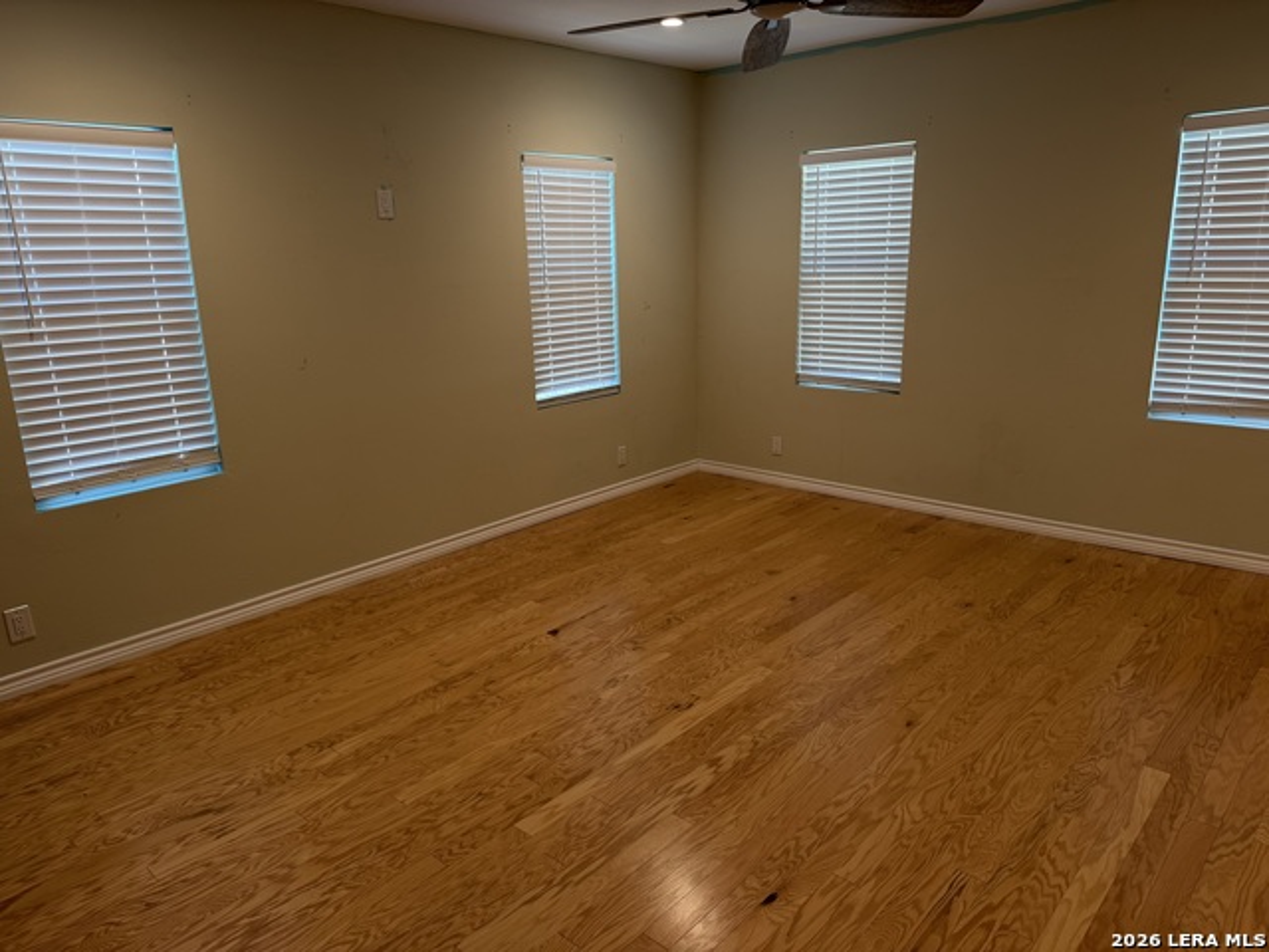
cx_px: 634
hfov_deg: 71.6
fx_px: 880
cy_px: 476
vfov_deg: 56.8
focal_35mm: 24
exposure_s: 1/60
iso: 125
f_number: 1.78
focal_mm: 6.76
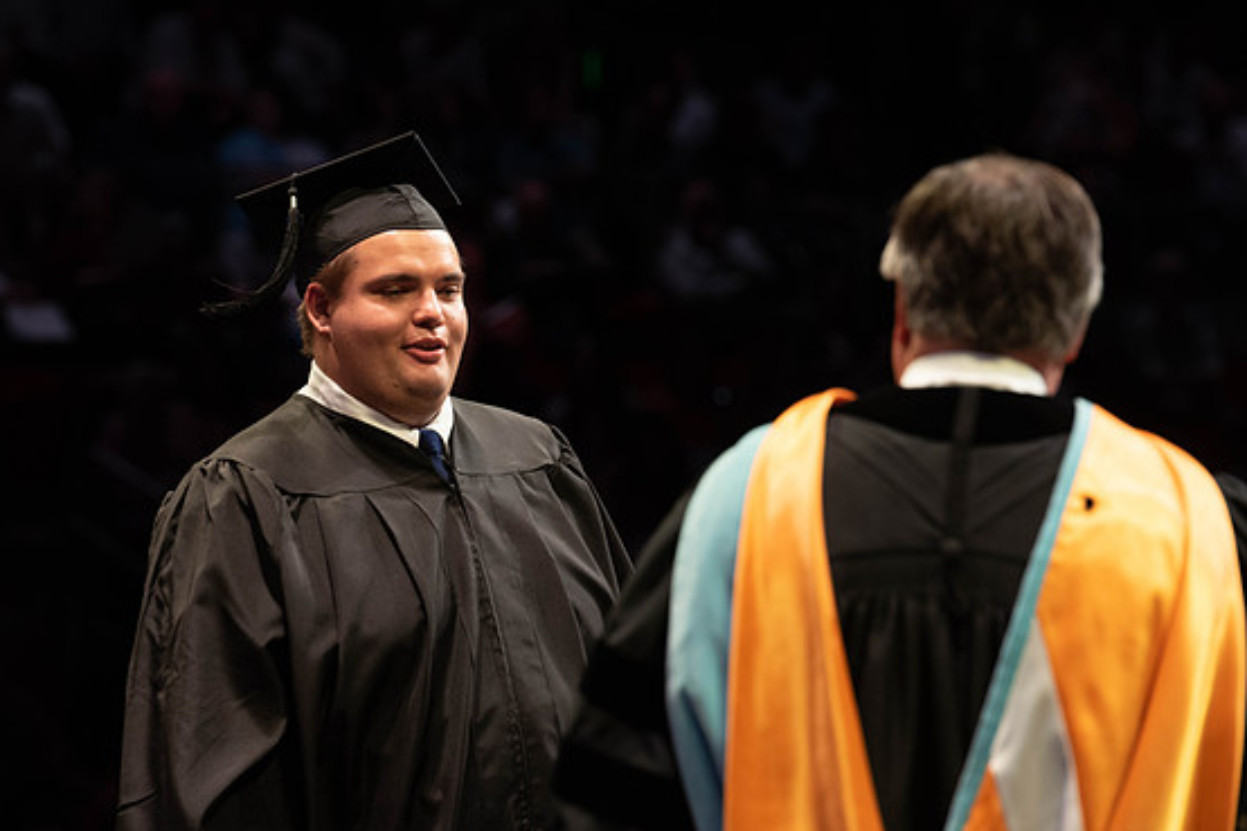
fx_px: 6856
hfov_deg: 10.4
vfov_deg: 6.9
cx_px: 544
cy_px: 390
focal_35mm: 198
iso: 1600
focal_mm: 175
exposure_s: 1/320
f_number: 4.5
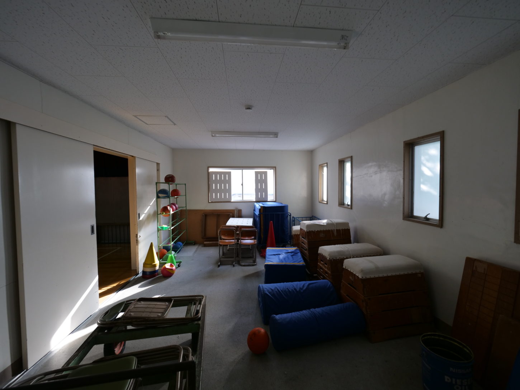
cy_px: 195
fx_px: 210
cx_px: 260
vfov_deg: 85.7
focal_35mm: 14
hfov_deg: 102.1
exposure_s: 1/125
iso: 200
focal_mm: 7
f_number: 2.8
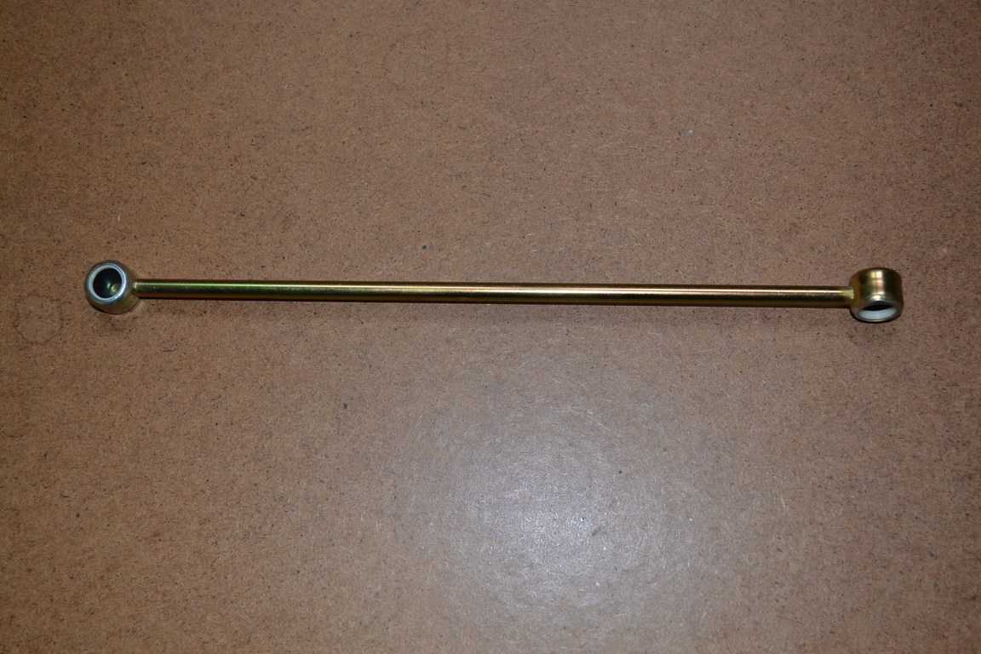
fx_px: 1308
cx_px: 490
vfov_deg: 28.1
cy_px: 327
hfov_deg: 41.1
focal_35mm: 48
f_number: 4.8
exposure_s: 1/60
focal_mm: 32
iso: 720
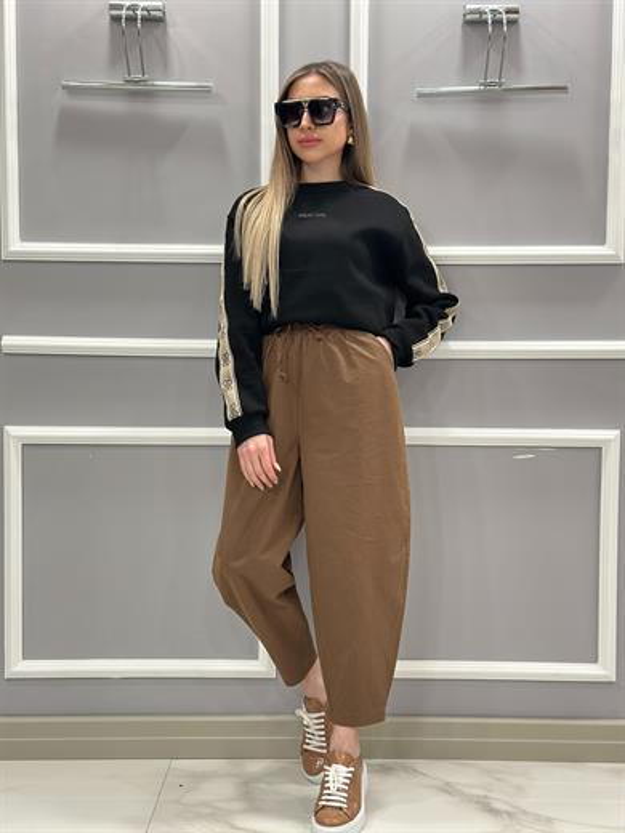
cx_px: 312
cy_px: 416
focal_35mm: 48
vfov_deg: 39.7
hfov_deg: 30.3
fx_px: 1156
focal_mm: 6.86
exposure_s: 1/50
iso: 125
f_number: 1.78
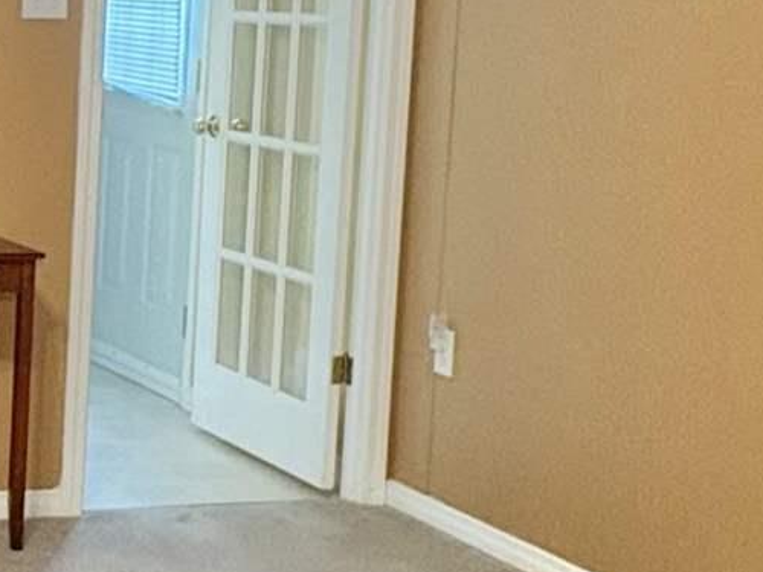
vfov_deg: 17.1
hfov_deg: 20.2
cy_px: 180
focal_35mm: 86
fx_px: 1896
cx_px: -313
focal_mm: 2.22
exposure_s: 1/60
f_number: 2.2
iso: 500
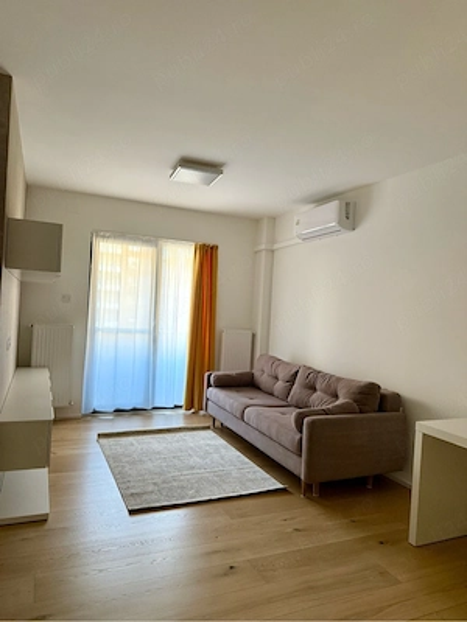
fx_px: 432
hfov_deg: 56.8
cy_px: 311
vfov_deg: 71.6
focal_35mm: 24
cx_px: 234
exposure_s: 1/60
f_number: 1.78
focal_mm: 6.76
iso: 400
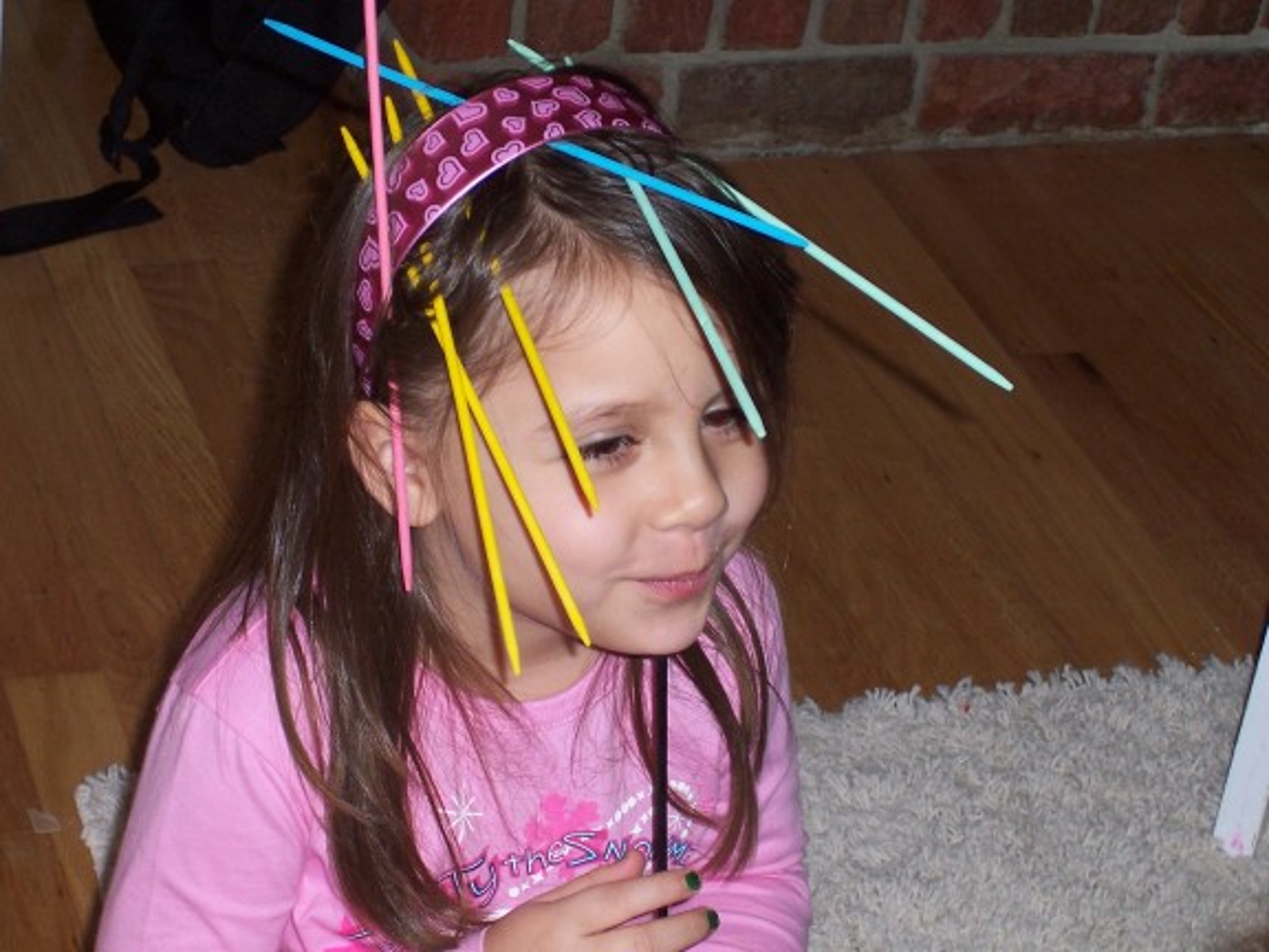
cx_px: 634
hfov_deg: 19.3
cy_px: 476
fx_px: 3739
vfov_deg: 14.5
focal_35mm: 102
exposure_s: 1/90
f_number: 4.6
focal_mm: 16.8
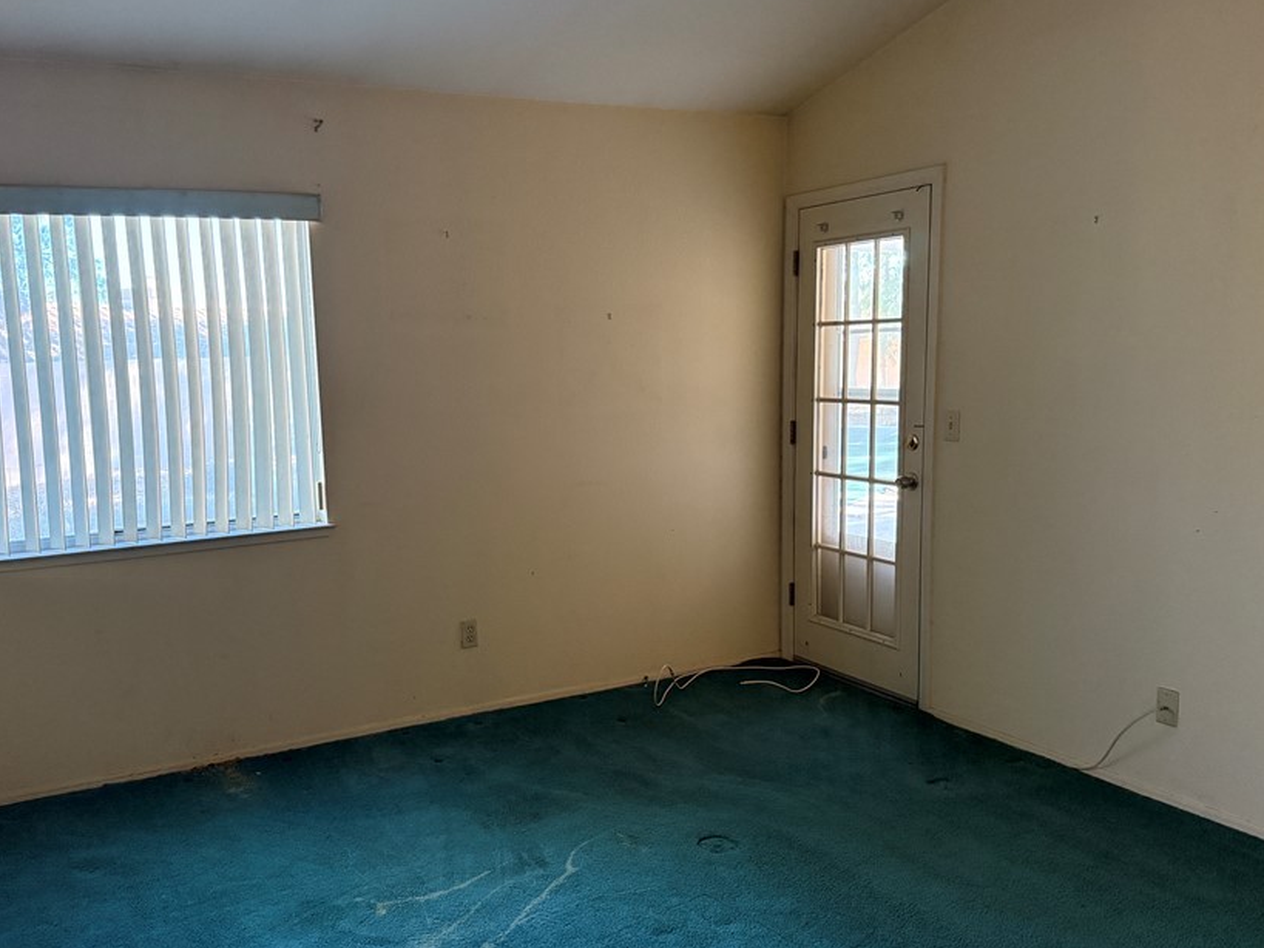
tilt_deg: -8.2
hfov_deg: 59.7
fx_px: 1095
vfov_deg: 46.8
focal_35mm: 30
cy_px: 505
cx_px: 539
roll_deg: +0.7
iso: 640
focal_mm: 6.76
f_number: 1.78
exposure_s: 1/60
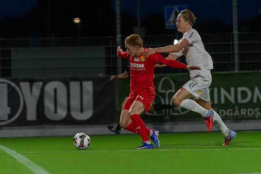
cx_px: 130
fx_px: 3414
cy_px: 87
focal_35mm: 471
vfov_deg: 2.9
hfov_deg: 4.4
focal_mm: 300
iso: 8000
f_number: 3.5
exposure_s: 1/800
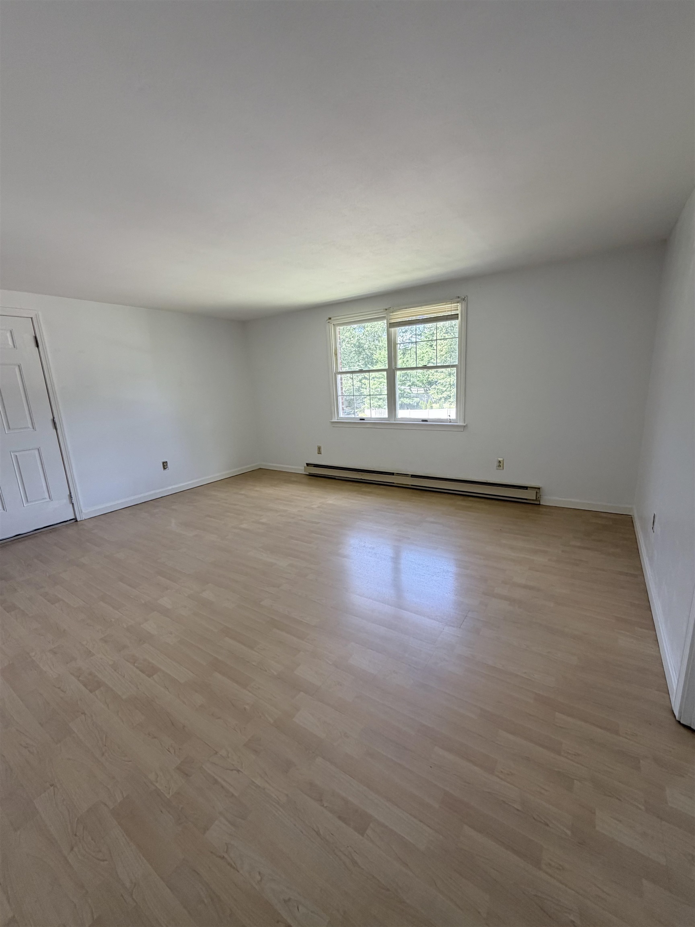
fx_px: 375
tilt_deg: -13.4
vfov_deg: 102.1
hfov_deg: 85.7
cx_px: 348
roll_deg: +2.6
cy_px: 464
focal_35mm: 14
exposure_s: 1/121
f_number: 2.2
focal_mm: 2.22
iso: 125
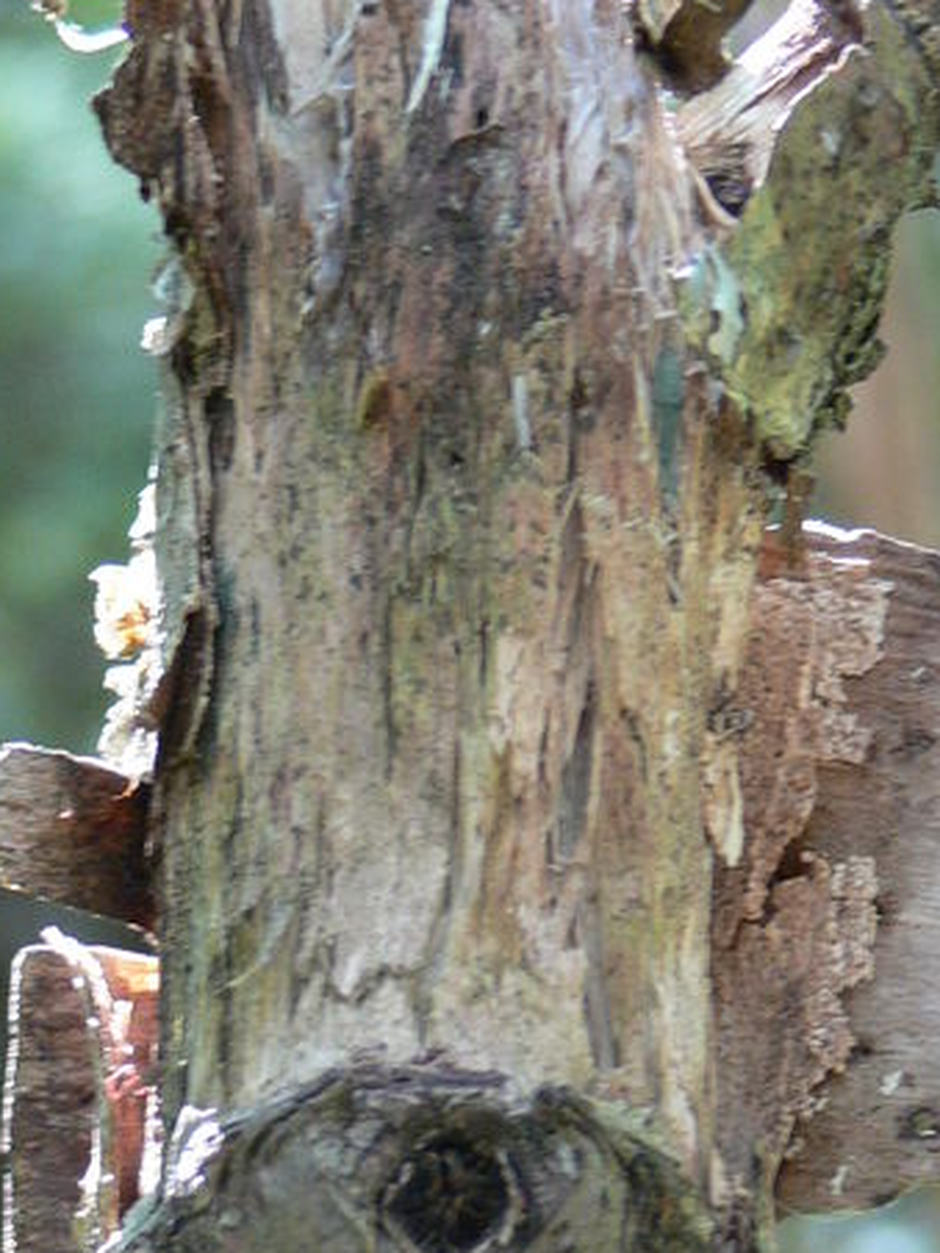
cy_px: 937
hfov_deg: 5.4
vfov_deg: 7.2
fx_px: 9957
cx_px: 348
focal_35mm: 275
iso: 125
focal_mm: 23
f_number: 3.6
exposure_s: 1/30
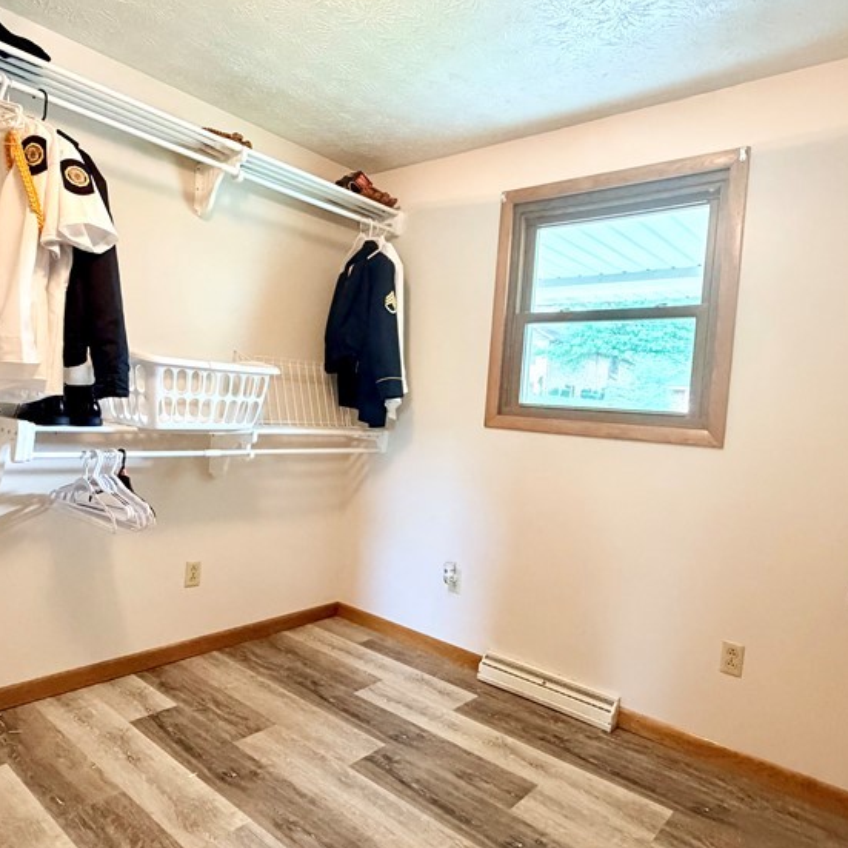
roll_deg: -4.2
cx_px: 449
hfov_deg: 67.2
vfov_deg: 67.2
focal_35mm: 23
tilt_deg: -2.5
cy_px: 439
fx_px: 637
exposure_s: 1/60
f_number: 2.2
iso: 800
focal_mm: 2.22
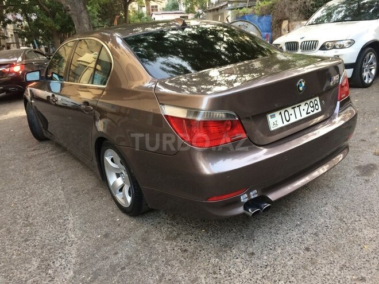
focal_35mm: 29
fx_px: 318
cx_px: 190
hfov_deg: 61.7
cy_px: 142
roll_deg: +4.1
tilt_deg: -17.6
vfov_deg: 48.2
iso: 125
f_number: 2.2
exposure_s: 1/33
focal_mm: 4.15
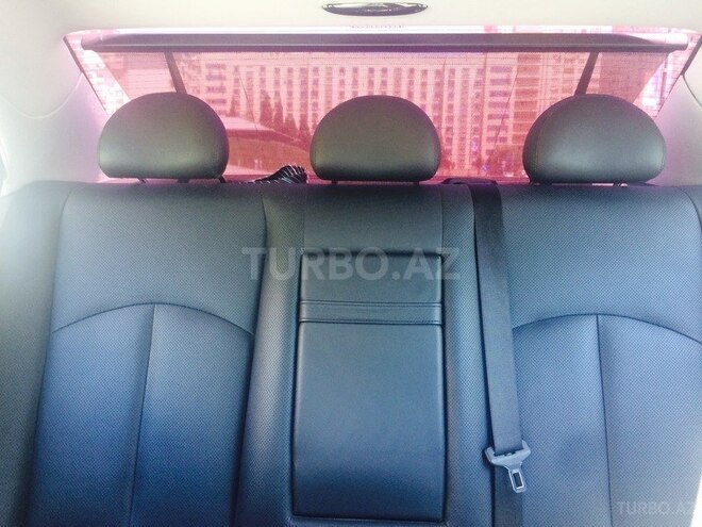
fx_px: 588
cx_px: 351
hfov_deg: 61.7
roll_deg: -1.4
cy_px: 264
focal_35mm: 29
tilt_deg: -11.2
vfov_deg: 48.2
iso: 50
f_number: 2.2
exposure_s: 1/33
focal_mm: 4.15
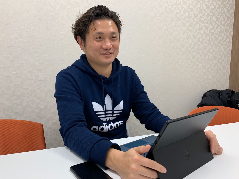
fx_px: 180
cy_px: 90
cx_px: 120
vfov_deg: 53.1
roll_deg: -1.1
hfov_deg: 67.3
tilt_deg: -3.9
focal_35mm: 26
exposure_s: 1/100
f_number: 1.8
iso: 80
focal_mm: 4.25
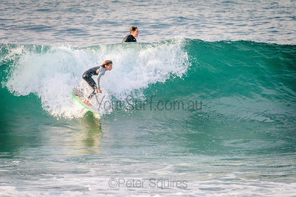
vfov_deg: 2.2
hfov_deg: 3.4
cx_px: 128
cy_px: 90
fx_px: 5036
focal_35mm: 612
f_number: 5.6
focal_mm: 500
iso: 1000
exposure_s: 1/1000
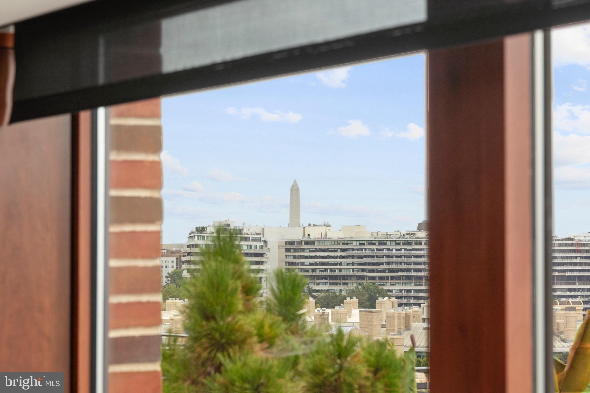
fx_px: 1721
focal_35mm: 105
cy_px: 196
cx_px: 295
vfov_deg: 13.0
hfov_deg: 19.5
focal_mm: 70
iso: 250
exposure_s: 1/80
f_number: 8
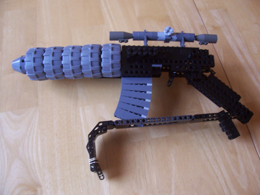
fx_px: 255
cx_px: 130
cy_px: 98
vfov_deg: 41.8
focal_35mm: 34
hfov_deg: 54.0
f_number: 2.7
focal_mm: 5.6
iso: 160
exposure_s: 1/15
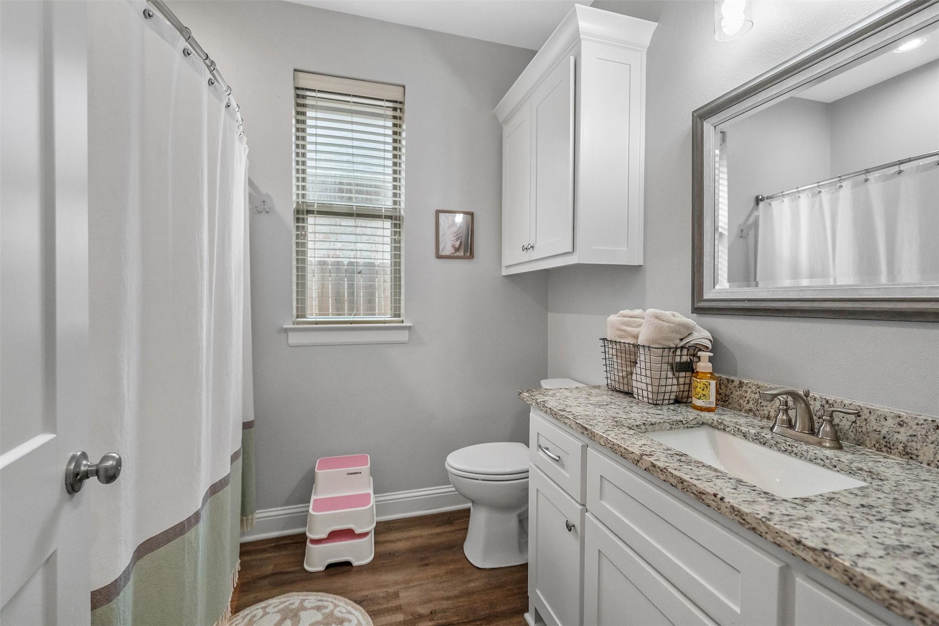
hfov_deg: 96.7
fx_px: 417
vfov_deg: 73.7
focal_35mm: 16
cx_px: 470
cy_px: 313
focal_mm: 16
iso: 3200
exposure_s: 1/1000
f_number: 2.8
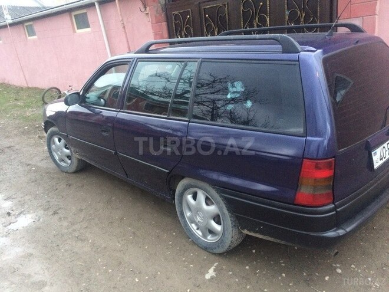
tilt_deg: -16.2
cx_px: 194
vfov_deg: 48.2
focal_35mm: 29
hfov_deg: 61.7
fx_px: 326
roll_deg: +8.2
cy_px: 146
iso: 320
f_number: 2.2
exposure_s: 1/33
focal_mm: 4.15
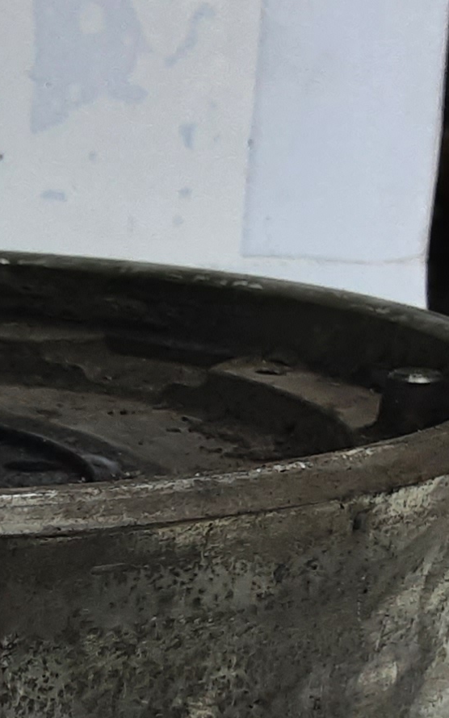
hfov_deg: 11.5
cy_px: 892
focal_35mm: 105
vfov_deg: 18.6
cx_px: -384
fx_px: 2056
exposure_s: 1/50
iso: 40
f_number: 1.9
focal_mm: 2.91
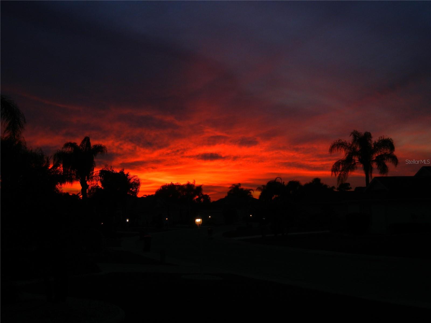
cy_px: 162
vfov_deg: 32.2
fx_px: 560
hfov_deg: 42.1
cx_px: 216
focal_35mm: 45
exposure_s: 1/67.4
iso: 160
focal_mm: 8.1
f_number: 3.8
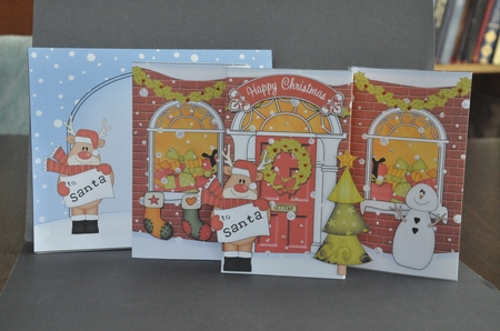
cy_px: 166
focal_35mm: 75
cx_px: 250
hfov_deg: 27.0
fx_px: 1039
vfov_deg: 18.1
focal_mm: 50
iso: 3200
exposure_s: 1/250
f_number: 8
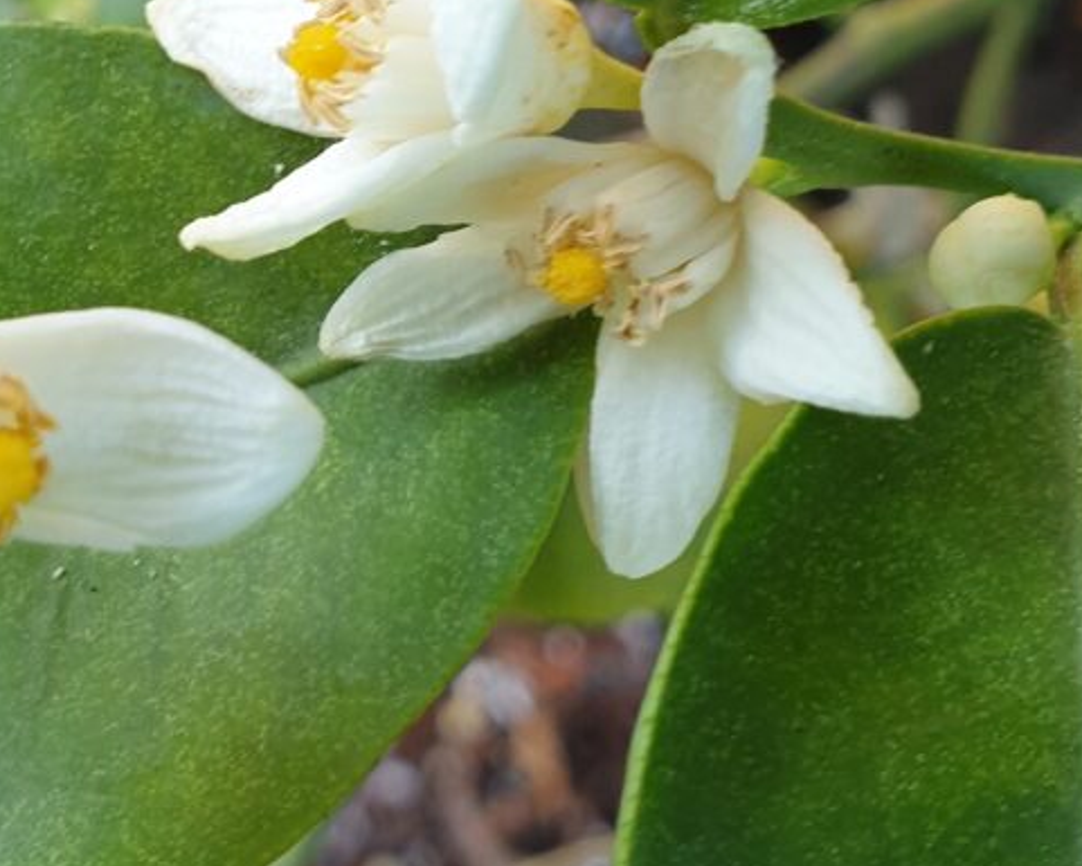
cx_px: 209
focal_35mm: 54
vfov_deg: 27.9
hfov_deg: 33.7
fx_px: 1730
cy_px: 268
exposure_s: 1/50
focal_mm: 4.3
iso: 50
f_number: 2.4
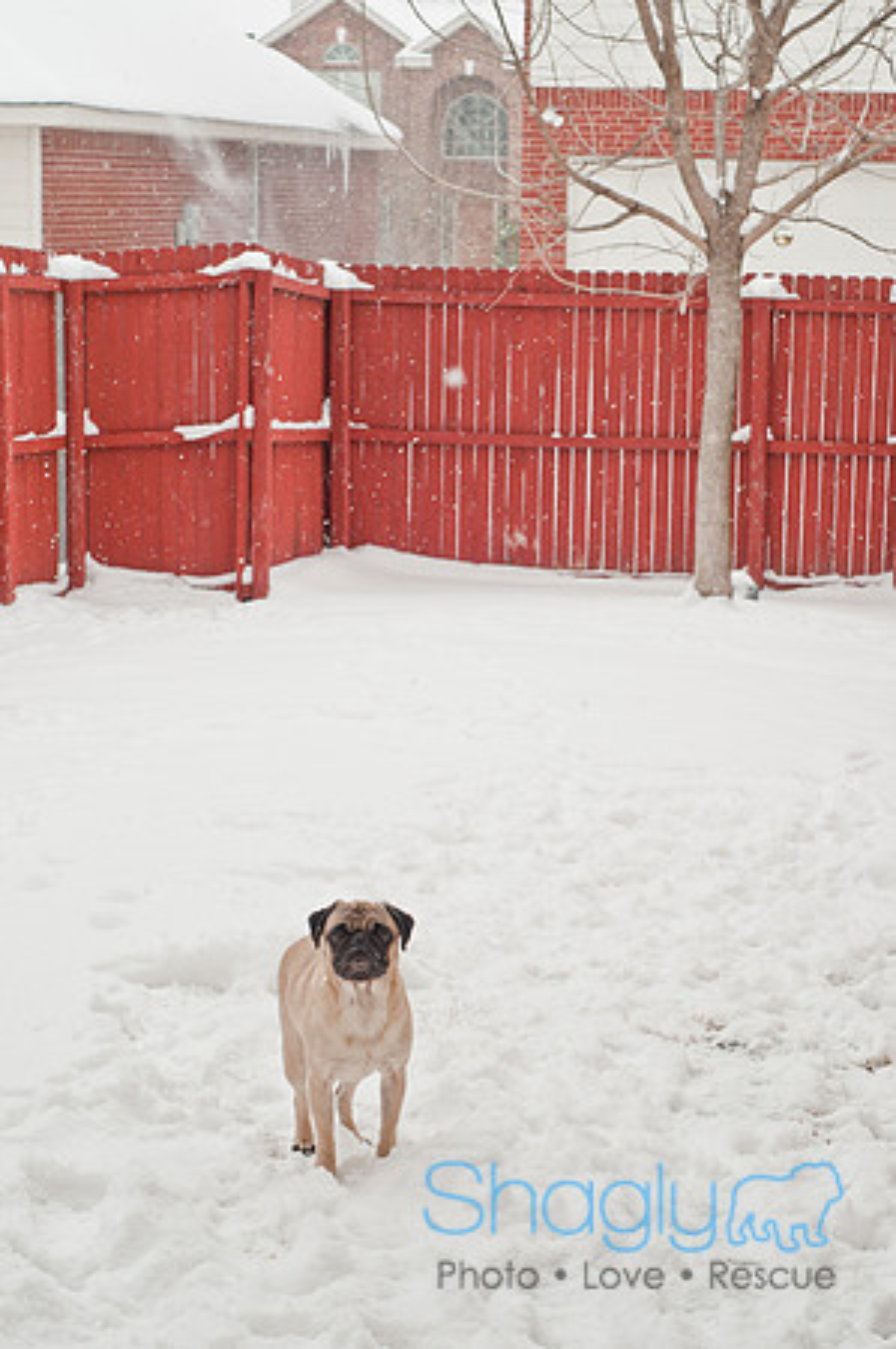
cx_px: 448
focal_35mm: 75
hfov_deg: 18.1
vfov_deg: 27.0
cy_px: 674
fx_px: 2806
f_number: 5.6
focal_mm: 50
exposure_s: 1/500
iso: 200
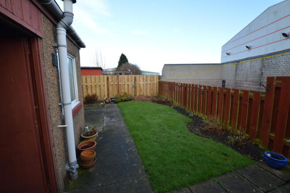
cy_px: 96
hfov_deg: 100.4
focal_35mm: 15
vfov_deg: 77.2
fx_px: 121
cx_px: 145
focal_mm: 10
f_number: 5
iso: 100
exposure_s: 1/100
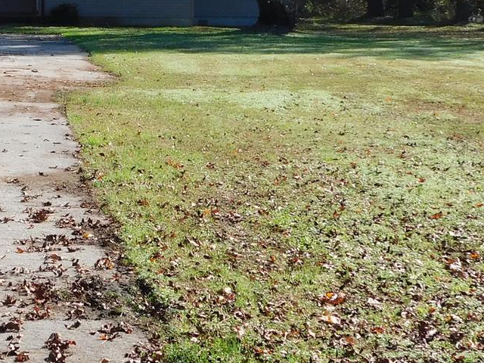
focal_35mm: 96
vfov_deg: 15.3
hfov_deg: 20.0
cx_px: 44
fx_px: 1342
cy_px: 80
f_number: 3.2
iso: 125
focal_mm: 5.3
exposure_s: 1/800
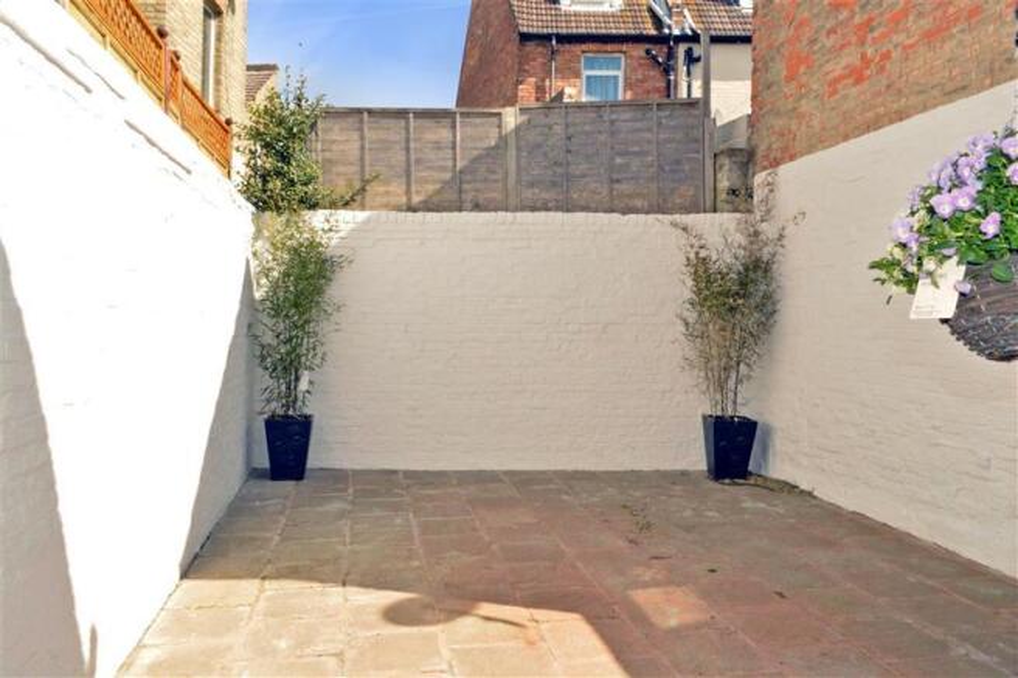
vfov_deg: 47.9
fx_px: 763
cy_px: 339
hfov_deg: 67.4
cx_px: 509
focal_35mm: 27
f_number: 22
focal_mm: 18
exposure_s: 1/200
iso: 1600
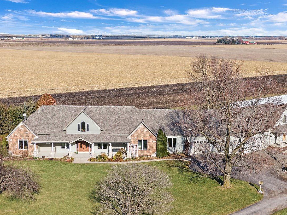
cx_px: 160
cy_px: 136
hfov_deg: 30.7
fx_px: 522
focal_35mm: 63
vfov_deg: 23.2
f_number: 3.8
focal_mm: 8.6
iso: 100
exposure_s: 1/800
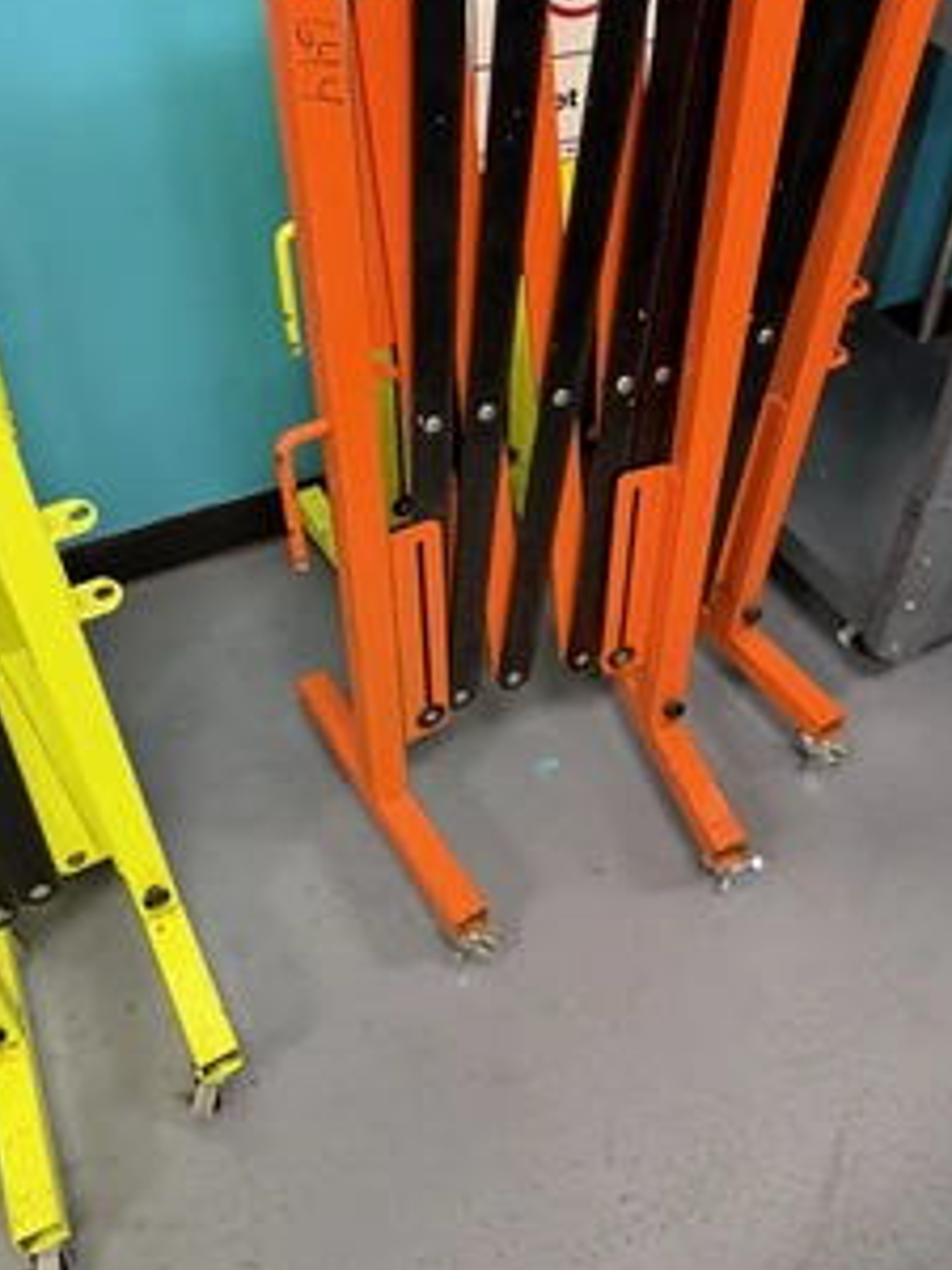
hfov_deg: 44.0
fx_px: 1173
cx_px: 550
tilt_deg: -45.3
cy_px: 512
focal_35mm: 32
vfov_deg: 56.4
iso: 250
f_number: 1.78
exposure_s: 1/60
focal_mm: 6.76
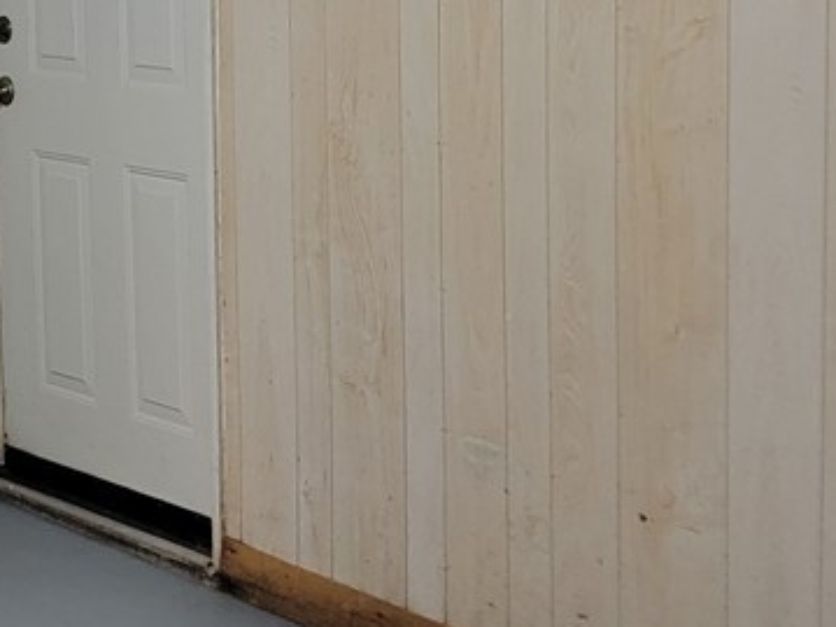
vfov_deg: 13.7
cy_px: 70
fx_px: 2583
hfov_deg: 17.6
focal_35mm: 107
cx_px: -144
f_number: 1.8
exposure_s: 1/40
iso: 640
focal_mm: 6.7
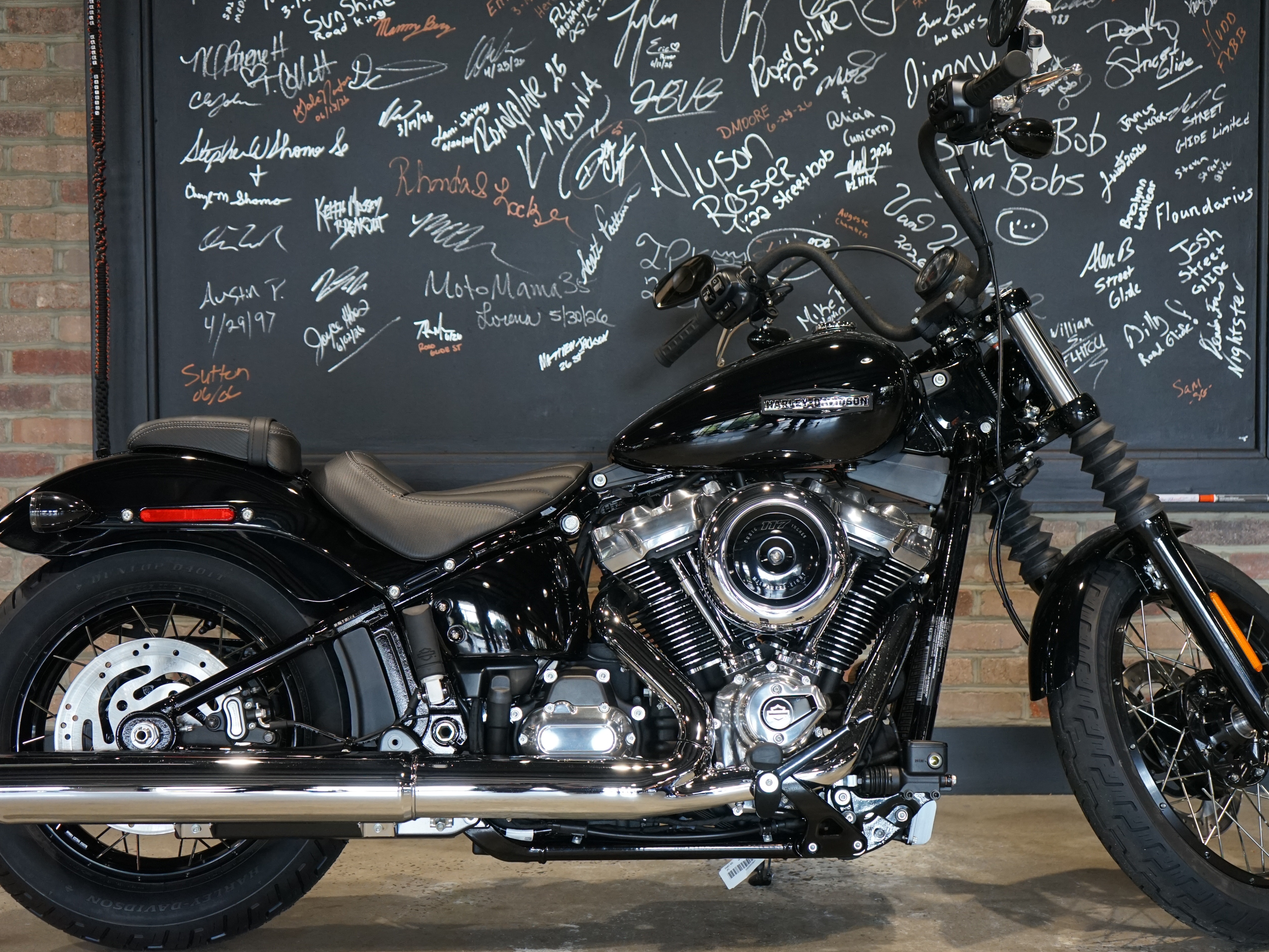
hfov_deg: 39.6
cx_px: 662
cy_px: 476
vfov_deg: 30.3
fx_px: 1760
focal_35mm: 48
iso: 1600
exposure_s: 1/160
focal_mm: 42
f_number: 4.5
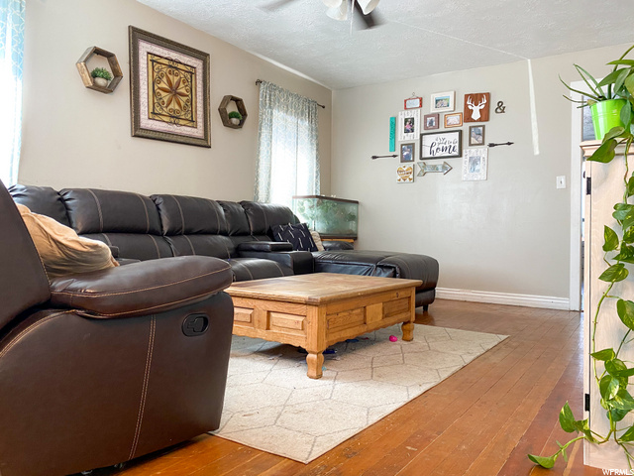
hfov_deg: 67.3
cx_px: 317
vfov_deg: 53.1
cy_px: 238
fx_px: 476
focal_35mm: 26
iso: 125
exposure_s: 1/65
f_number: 1.8
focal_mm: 4.25
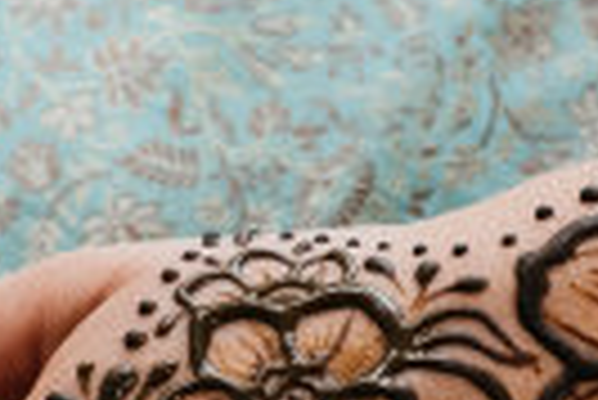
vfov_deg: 5.6
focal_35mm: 244
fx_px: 4057
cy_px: 413
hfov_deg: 8.4
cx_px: 373
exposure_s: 1/160
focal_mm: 35
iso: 640
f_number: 4
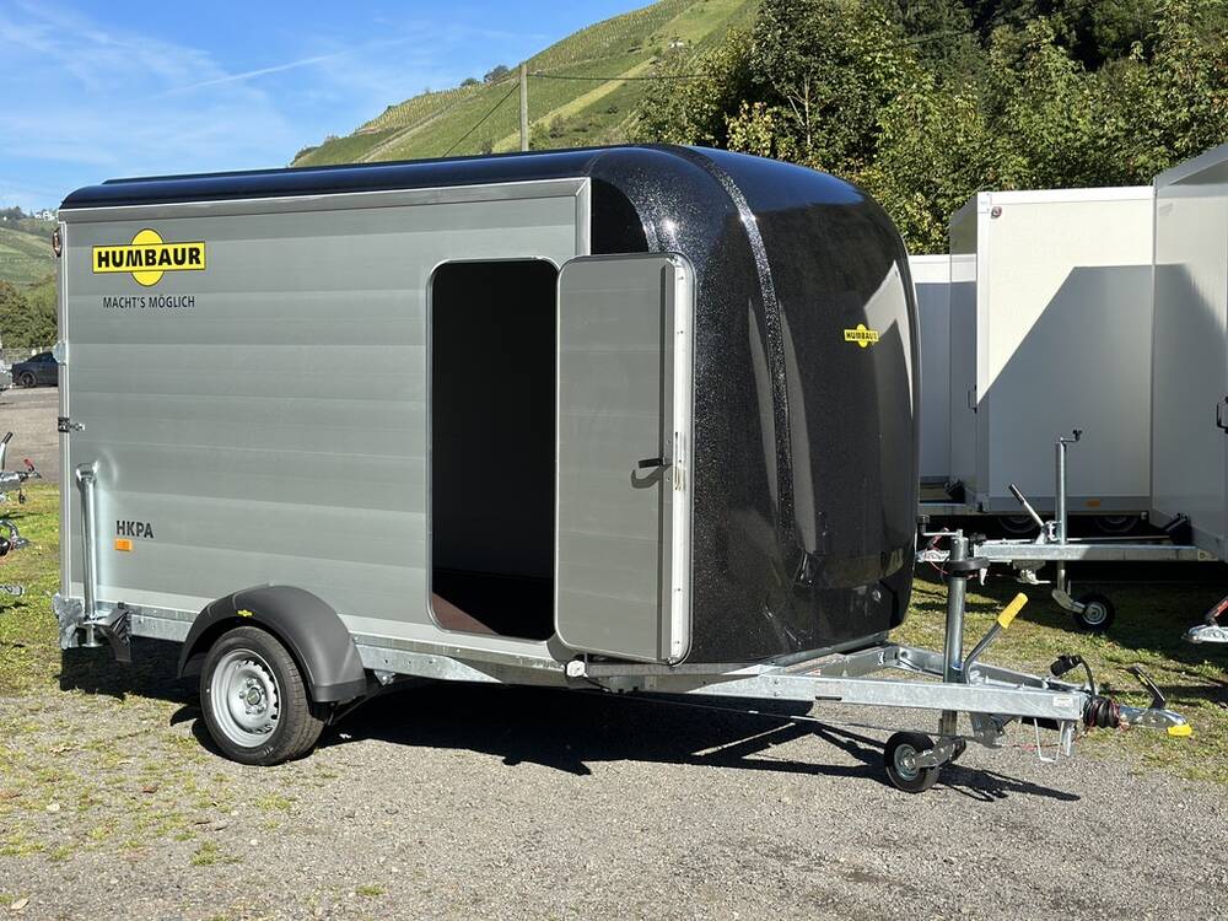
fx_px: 1703
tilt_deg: -4.7
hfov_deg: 39.7
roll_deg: +2.4
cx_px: 614
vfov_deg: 30.3
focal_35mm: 48
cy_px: 460
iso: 100
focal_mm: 6.86
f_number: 1.78
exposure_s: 1/3367
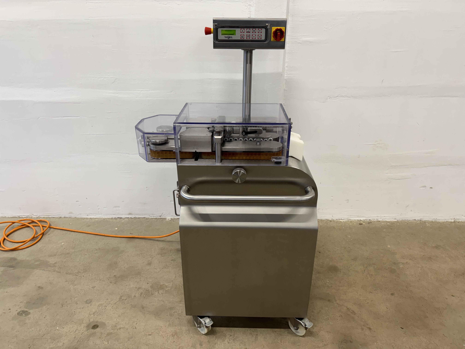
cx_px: 232
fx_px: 322
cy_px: 174
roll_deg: +0.4
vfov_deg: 56.8
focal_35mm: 24
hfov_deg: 71.6
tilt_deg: -25.2
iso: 160
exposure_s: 1/100
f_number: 1.78
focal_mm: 6.76
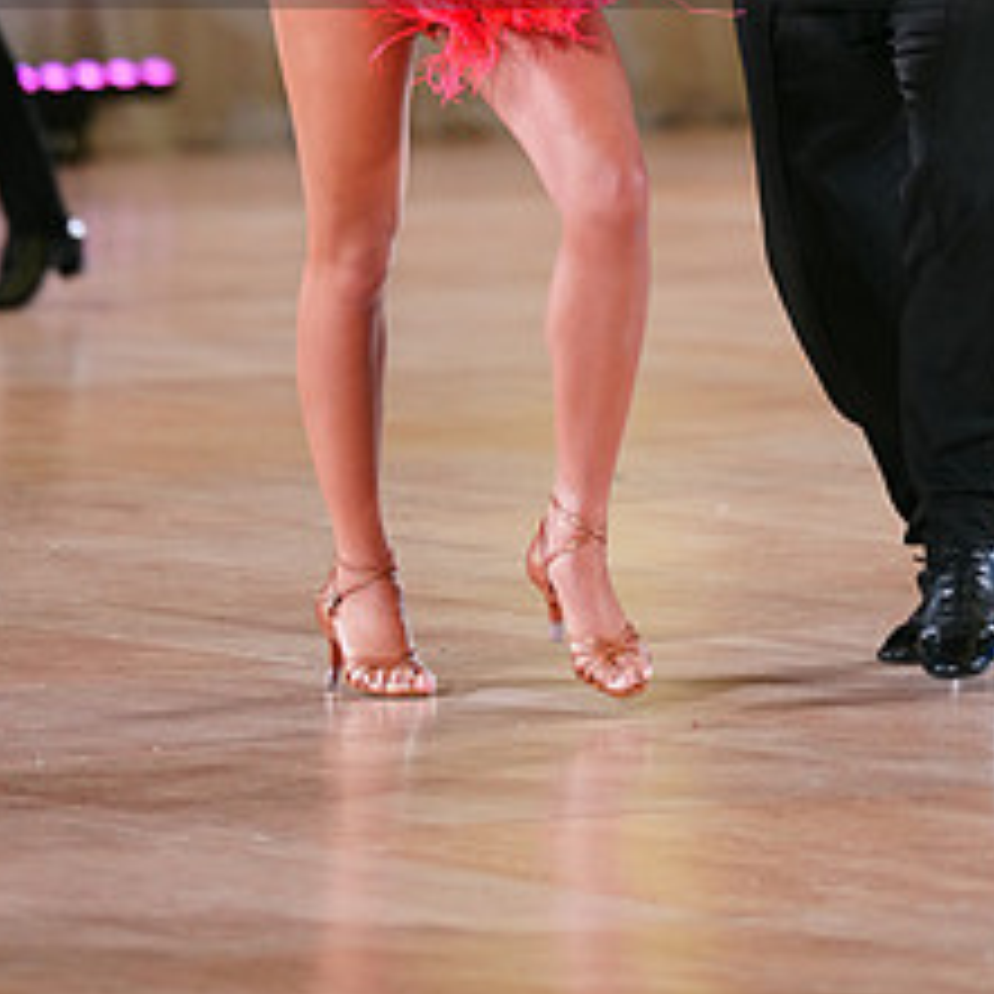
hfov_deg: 3.9
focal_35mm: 447
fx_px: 14522
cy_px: -139
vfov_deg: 3.9
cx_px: 555
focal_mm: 200
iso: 2000
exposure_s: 1/400
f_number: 2.8
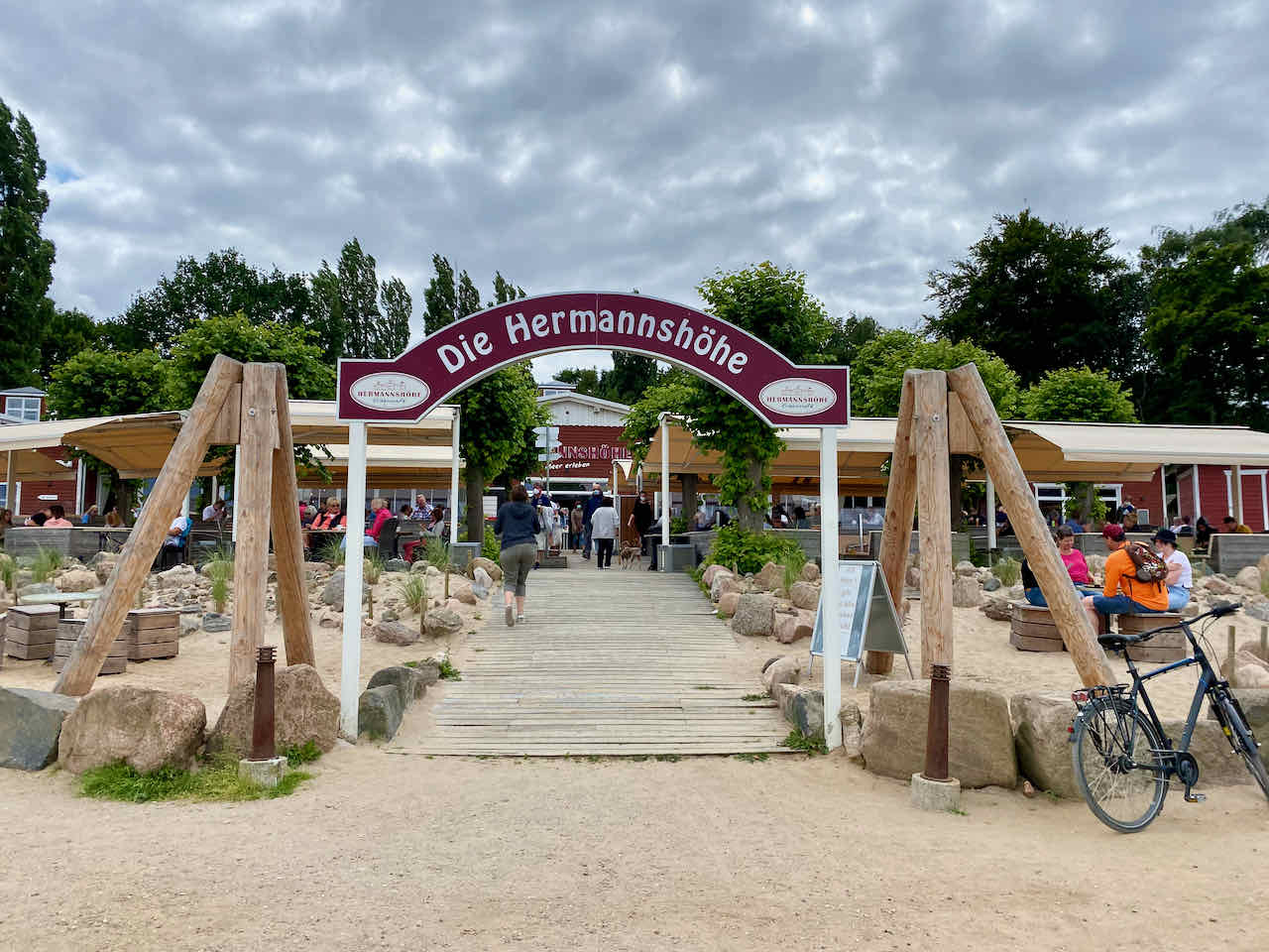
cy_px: 476
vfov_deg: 53.1
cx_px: 634
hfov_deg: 67.3
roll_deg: -0.4
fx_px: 953
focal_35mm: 26
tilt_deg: +6.0
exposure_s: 1/4444
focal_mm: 4.25
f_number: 1.8
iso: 32
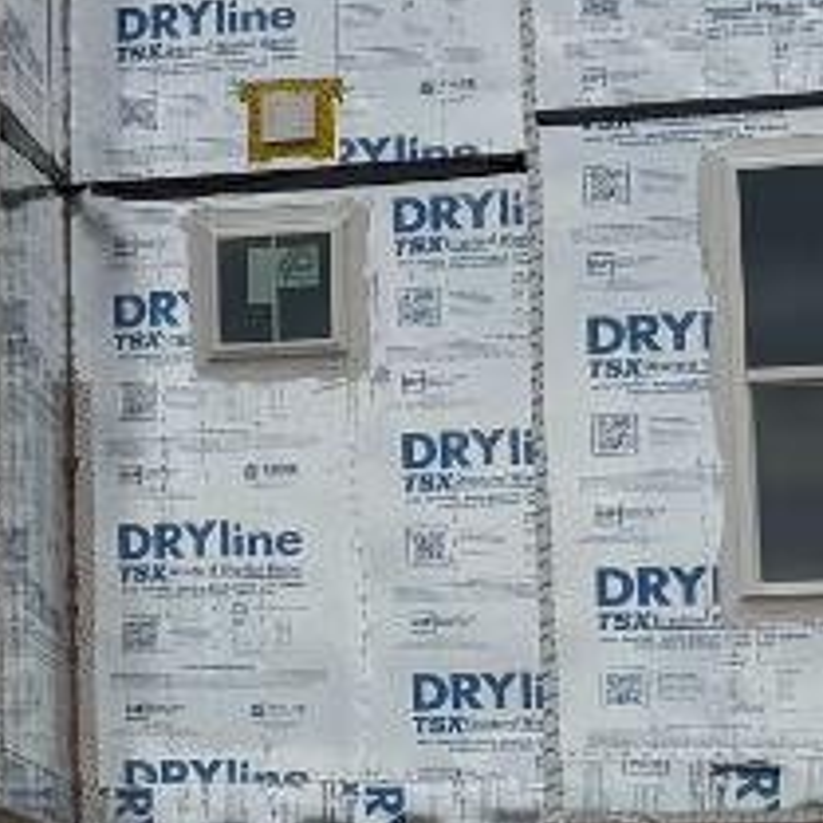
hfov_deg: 10.6
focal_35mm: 152
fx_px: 4089
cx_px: -756
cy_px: 400
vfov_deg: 11.5
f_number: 1.78
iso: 80
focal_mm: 6.76
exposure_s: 1/10309
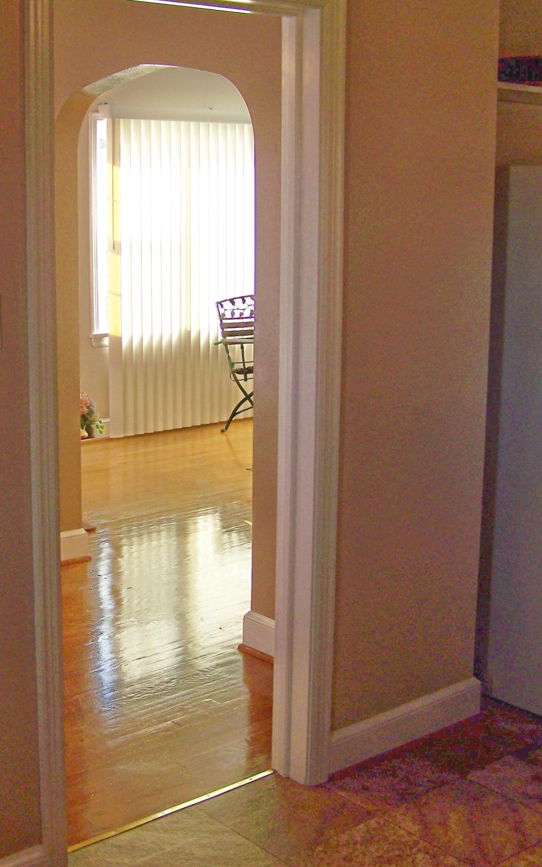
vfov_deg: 41.0
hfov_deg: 26.2
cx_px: 172
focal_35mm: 49
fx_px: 1158
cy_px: 390
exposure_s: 1/60
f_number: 2.8
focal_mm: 6.3
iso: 64
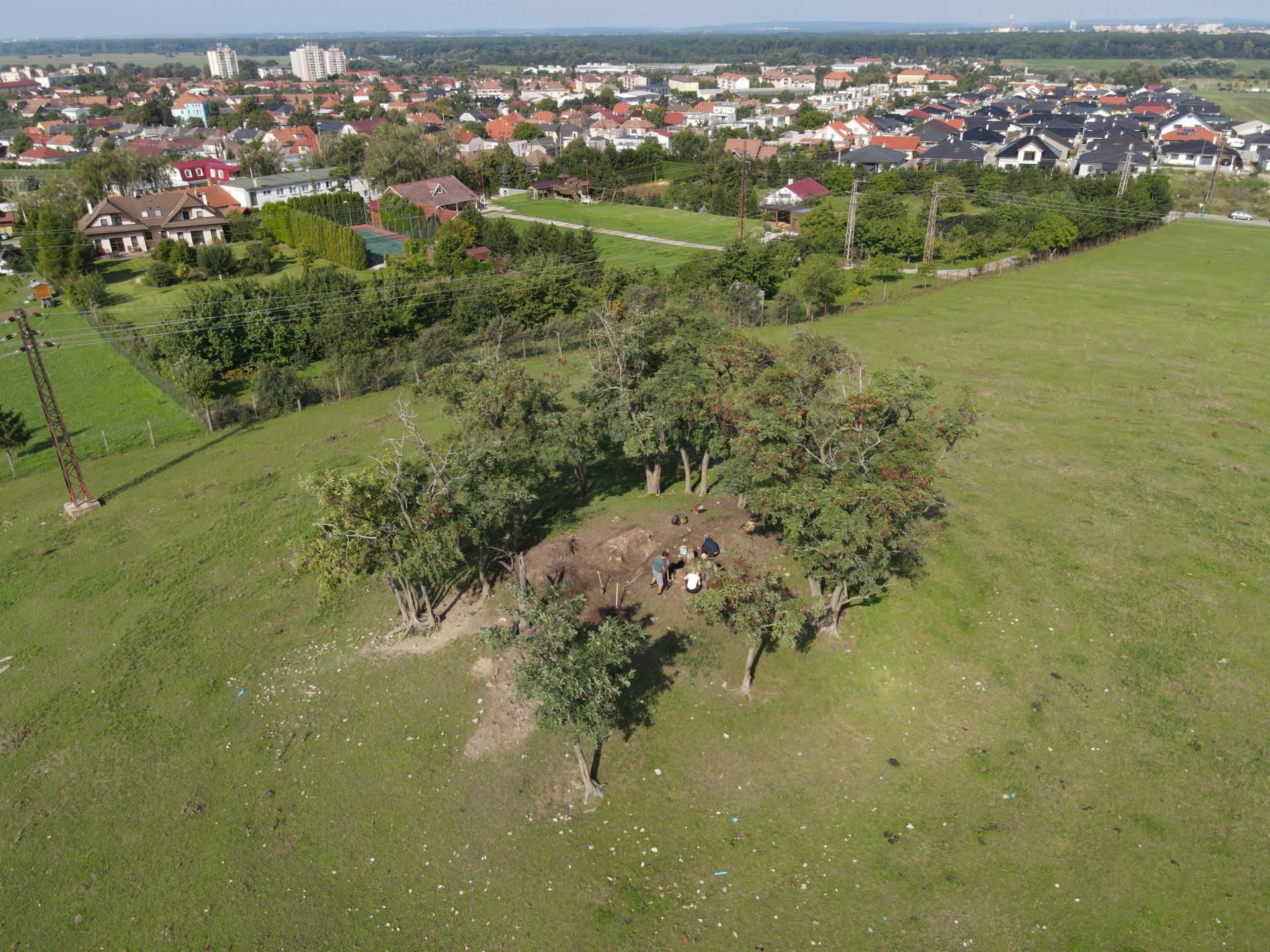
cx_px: 635
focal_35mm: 24
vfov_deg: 56.8
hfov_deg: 71.6
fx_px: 881
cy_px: 476
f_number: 2.8
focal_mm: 4.5
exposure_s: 1/500
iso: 100
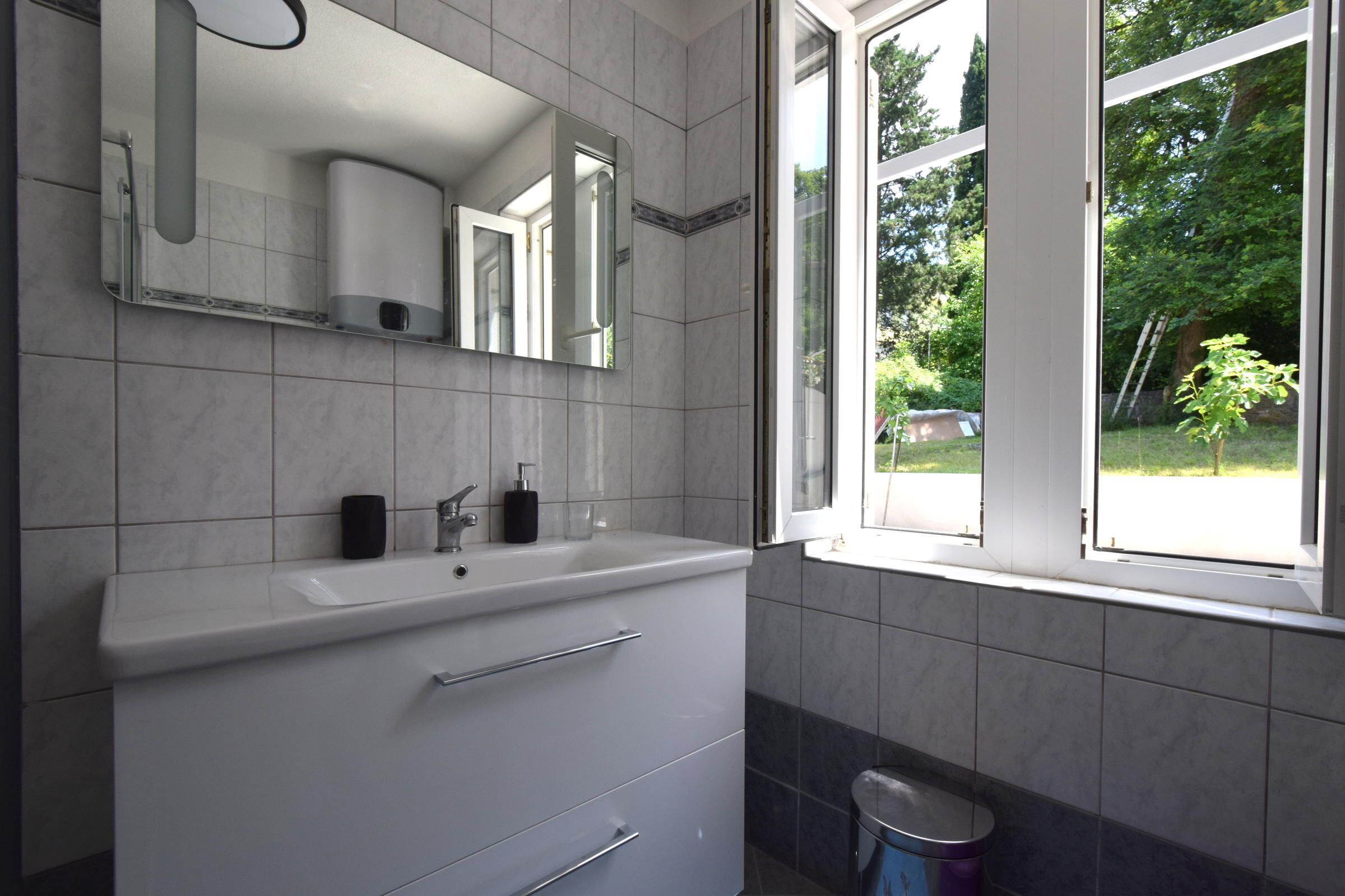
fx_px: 560
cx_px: 672
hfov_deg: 100.4
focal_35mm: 15
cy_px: 448
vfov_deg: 77.3
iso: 400
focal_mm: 10
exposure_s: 1/250
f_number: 8
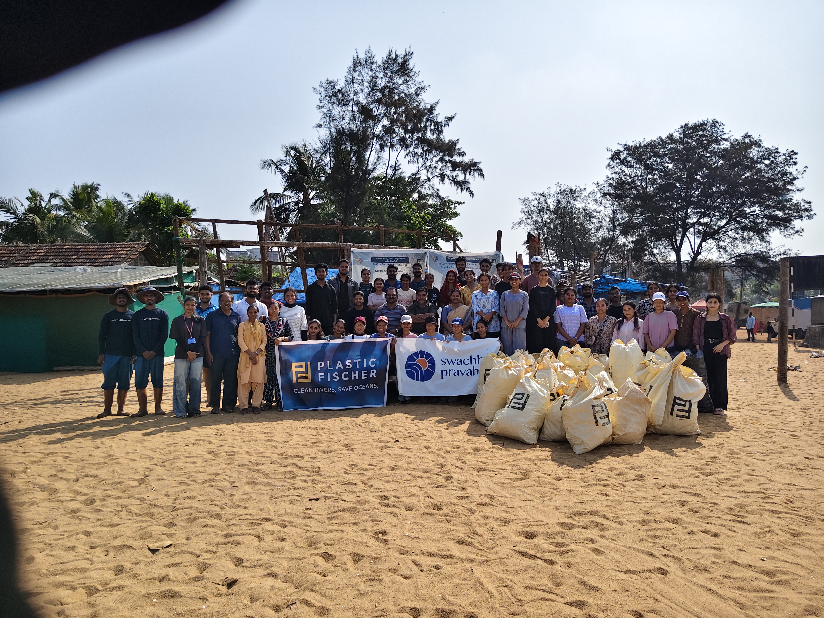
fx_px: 547
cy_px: 309
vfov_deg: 58.9
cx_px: 412
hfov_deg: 73.9
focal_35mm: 23
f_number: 1.88
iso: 50
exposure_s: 1/5587
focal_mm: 5.56
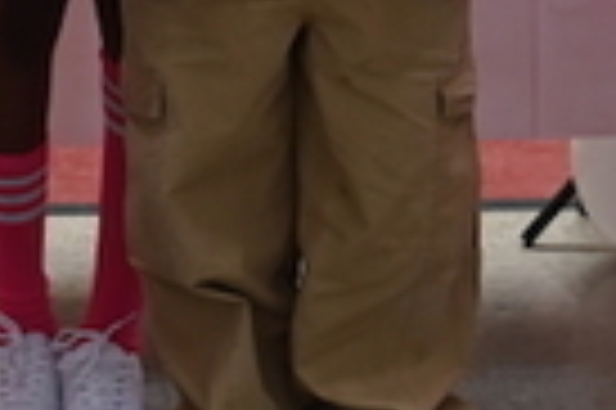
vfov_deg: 5.5
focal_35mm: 243
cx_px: 72
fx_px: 4148
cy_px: -460
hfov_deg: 8.5
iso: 900
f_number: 4
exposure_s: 1/125
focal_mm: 32.5
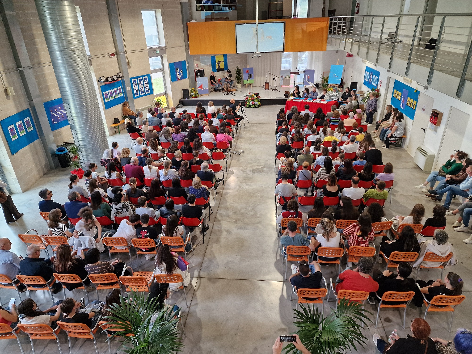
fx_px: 314
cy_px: 177
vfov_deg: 58.9
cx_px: 236
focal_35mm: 23
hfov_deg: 73.9
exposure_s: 1/100
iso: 200
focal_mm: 6.4
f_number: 1.8
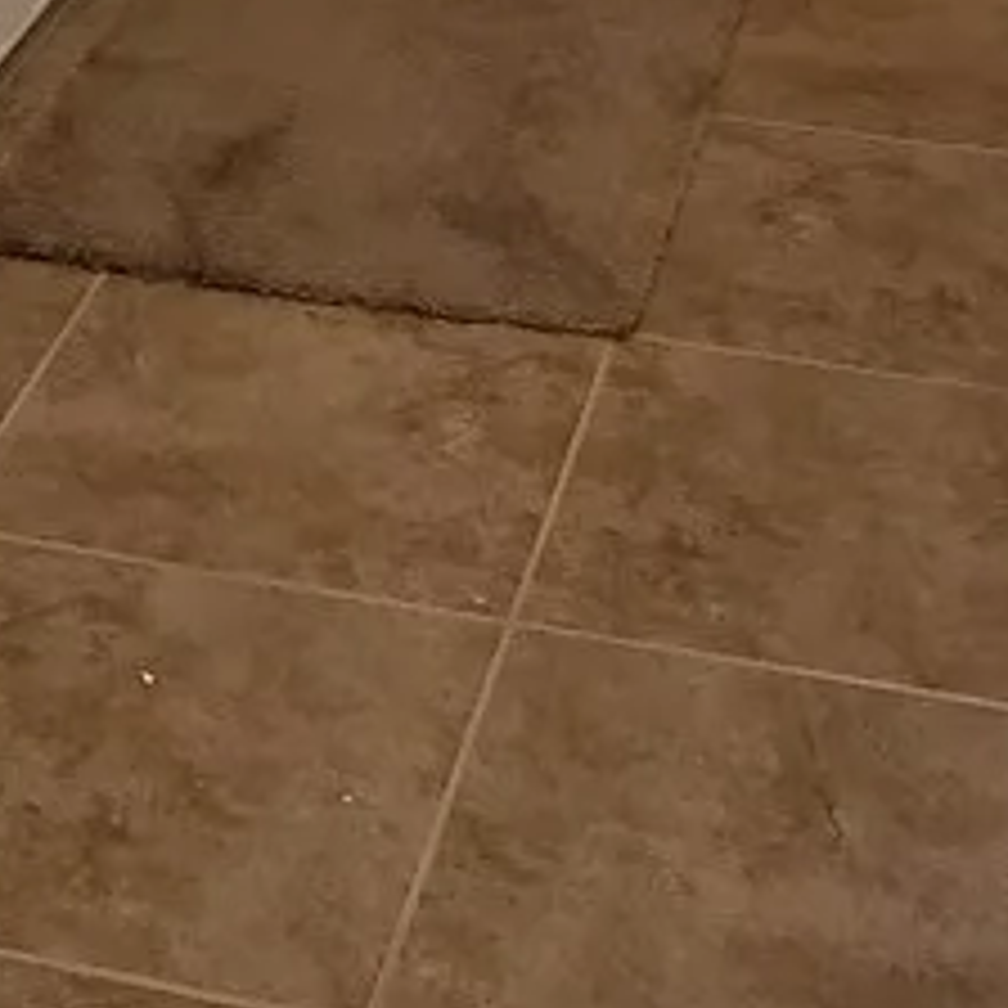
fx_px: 3459
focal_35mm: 105
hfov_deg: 16.4
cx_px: 166
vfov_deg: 13.7
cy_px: -1107
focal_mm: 4.3
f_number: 2.4
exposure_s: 1/60
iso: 200
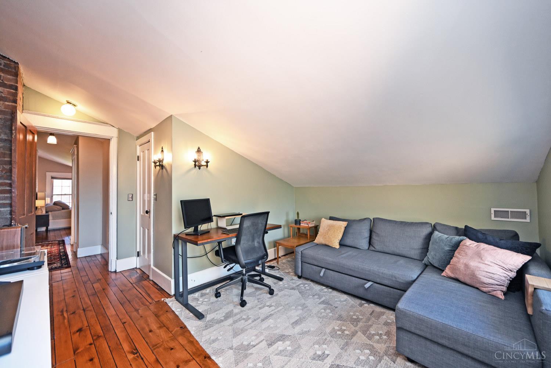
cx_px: 276
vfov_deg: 81.2
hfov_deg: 104.3
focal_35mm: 14
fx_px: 214
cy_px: 184
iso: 320
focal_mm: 14
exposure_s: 1/60
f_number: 4
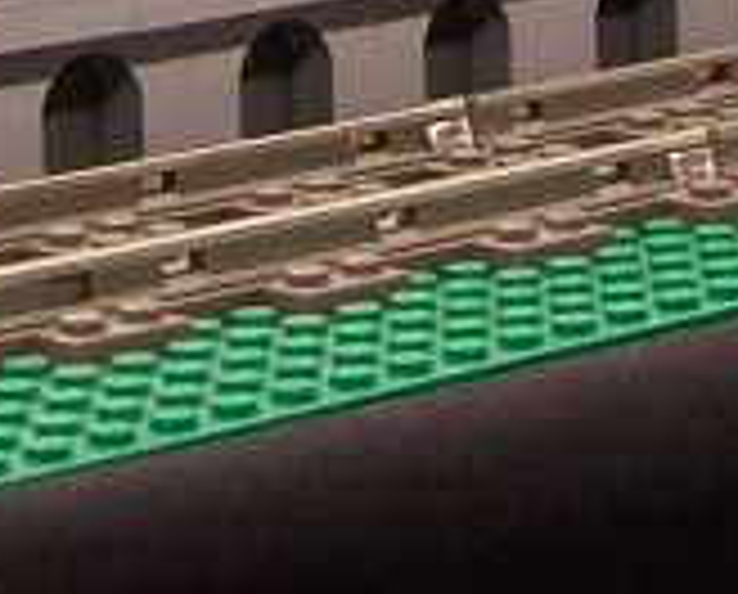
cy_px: -842
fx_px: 5058
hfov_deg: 8.3
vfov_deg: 6.4
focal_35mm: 231
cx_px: 364
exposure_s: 1/2
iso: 80
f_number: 2.8
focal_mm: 6.3
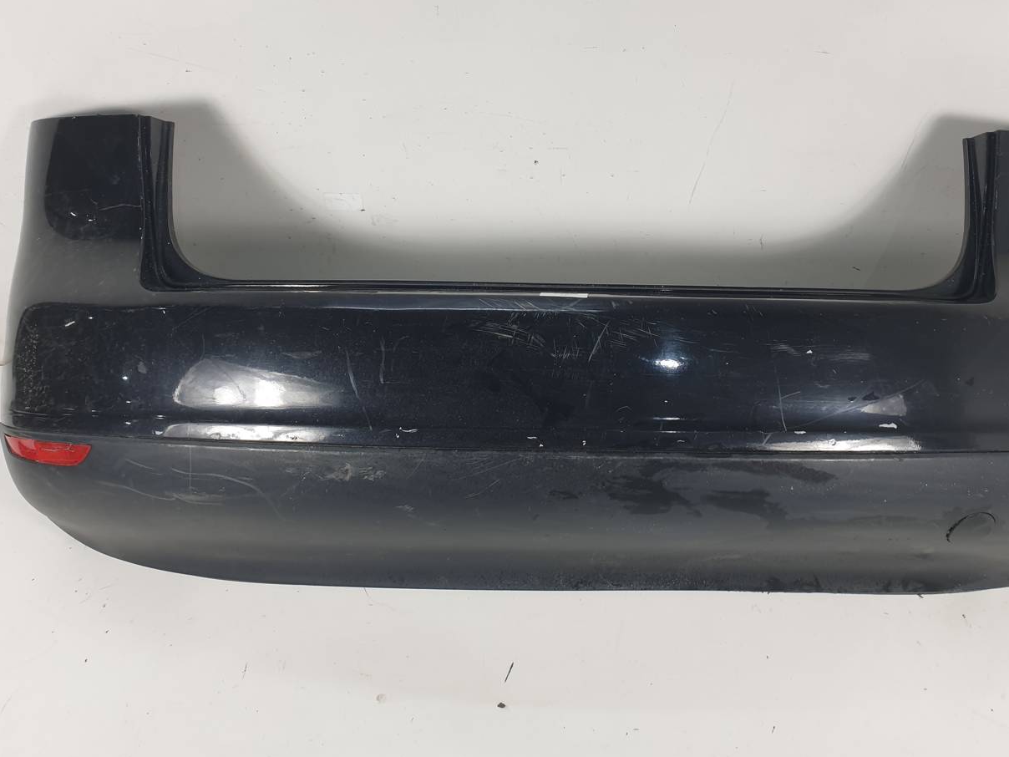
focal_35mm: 31
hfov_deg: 58.1
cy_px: 316
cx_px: 573
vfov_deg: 45.3
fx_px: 904
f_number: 2.4
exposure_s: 1/100
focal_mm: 4.3
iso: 64
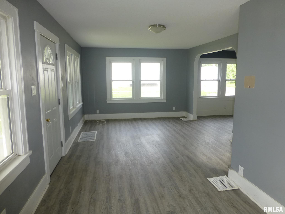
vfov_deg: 56.8
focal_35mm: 24
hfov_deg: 71.6
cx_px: 142
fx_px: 198
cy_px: 107
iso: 100
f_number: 3.3
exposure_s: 1/80
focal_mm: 4.3
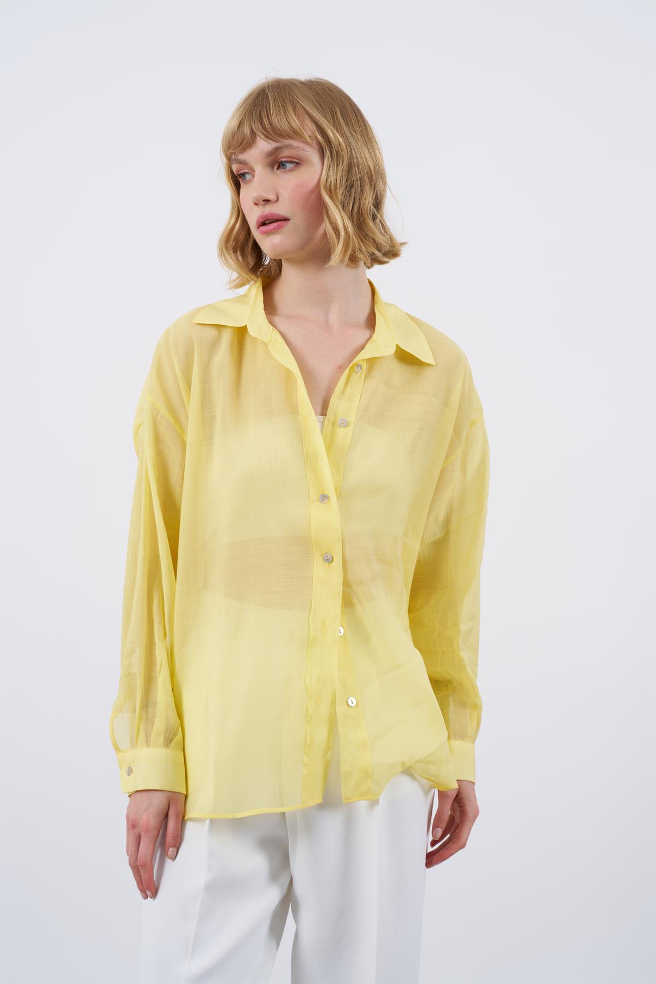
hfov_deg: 19.5
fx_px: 1913
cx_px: 328
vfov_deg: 28.8
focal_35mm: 70
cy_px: 492
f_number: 7.1
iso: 125
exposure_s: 1/160
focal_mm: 70
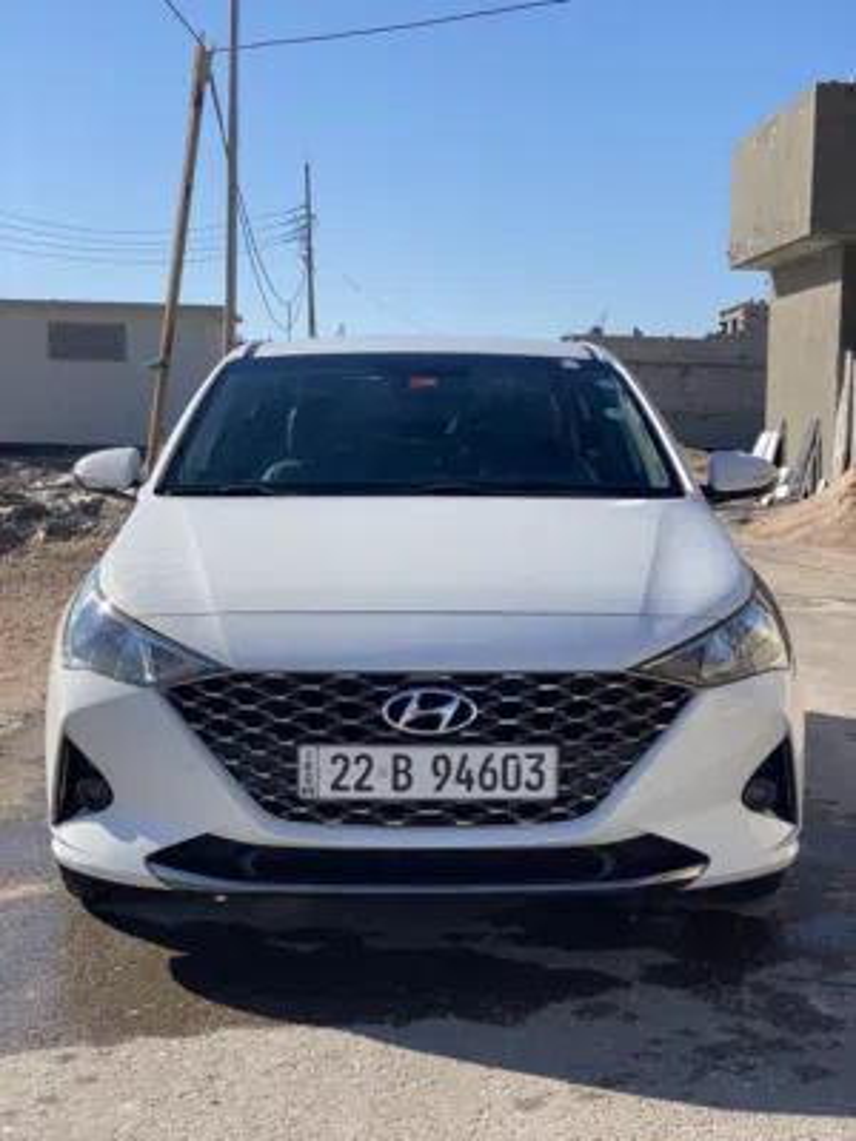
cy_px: 570
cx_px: 428
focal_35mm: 52
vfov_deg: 36.8
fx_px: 1715
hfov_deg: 28.0
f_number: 2
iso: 20
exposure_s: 1/2179
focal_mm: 6
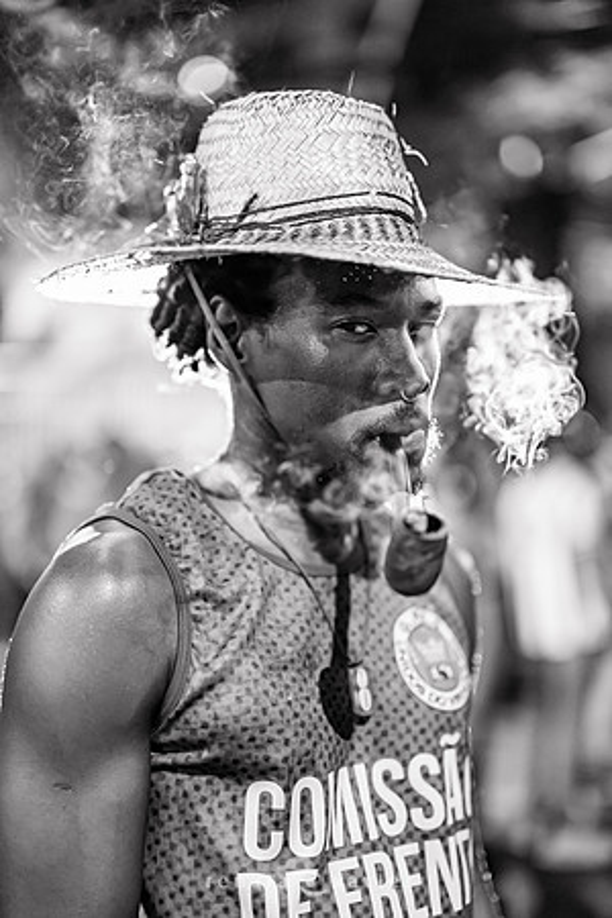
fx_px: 1275
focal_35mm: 50
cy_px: 459
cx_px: 306
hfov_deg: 27.0
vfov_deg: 39.6
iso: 2000
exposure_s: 1/320
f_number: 1.2
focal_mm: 50
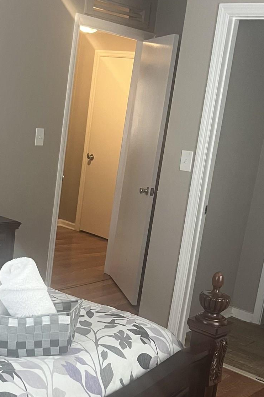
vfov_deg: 35.4
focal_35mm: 56
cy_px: 255
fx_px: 616
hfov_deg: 24.1
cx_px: 95
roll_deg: -7.5
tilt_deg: -13.8
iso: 320
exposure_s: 1/60
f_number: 1.5
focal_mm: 5.7
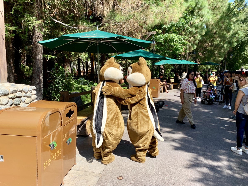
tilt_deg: -9.1
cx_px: 124
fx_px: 186
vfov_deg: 53.1
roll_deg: -1.0
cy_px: 93
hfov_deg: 67.3
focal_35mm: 26
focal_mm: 4.25
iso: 25
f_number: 1.8
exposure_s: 1/829
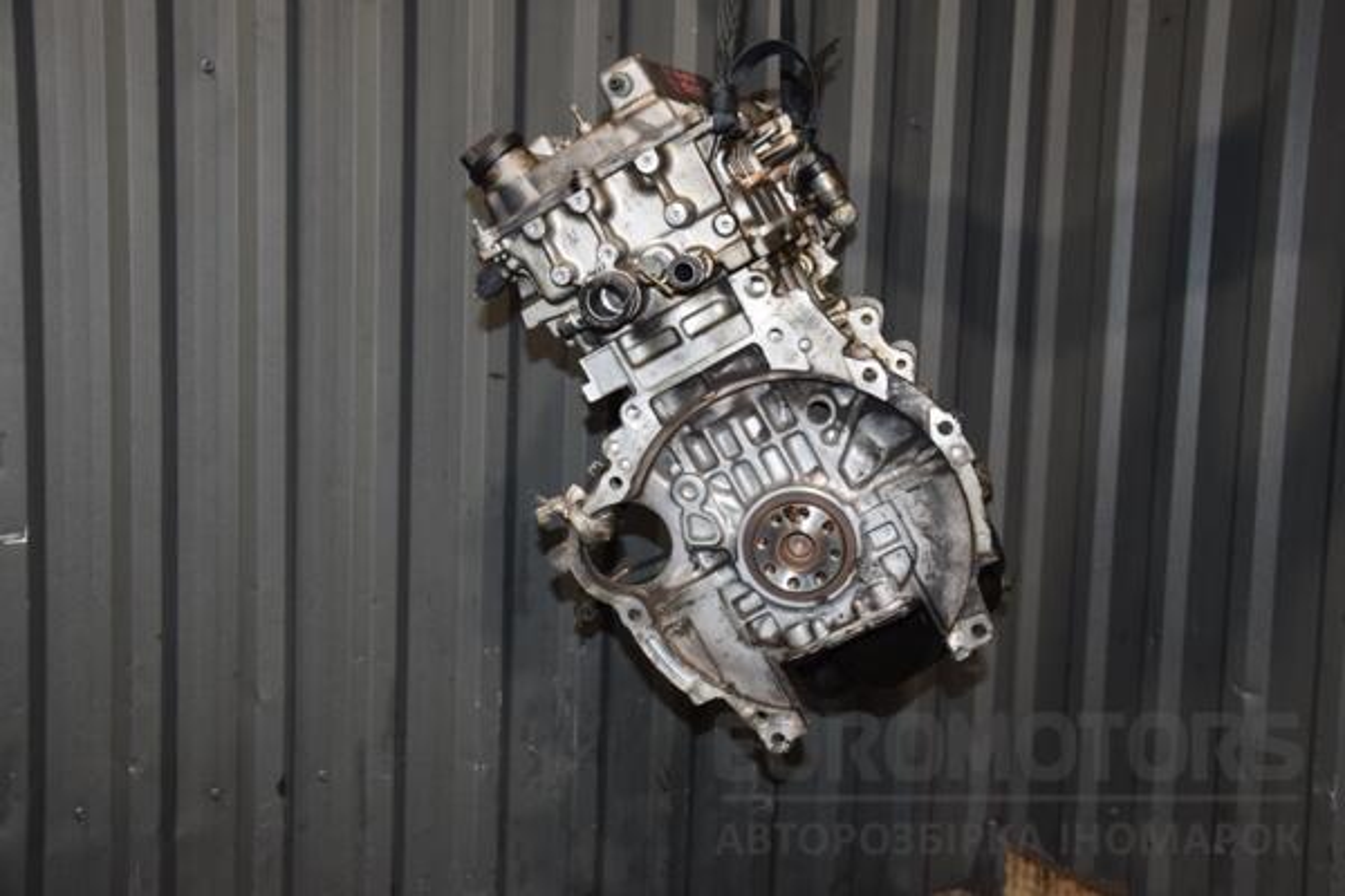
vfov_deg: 31.9
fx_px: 1569
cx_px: 672
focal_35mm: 42
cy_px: 448
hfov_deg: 46.4
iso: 800
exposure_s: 1/60
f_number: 5
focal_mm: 28
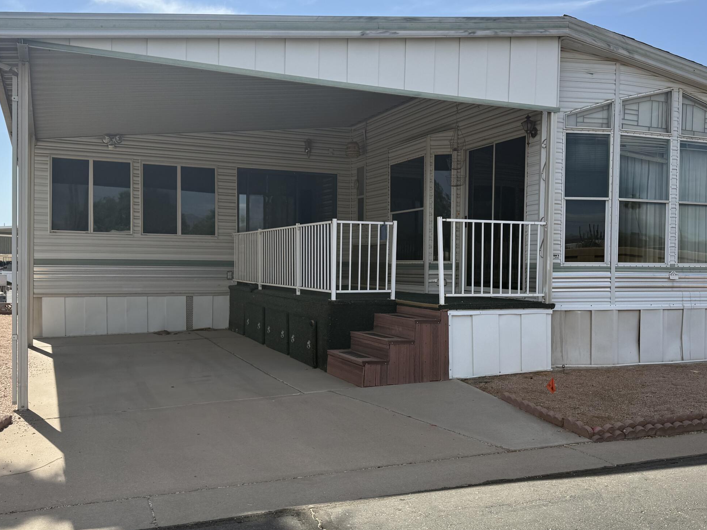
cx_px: 396
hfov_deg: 50.0
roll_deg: -0.1
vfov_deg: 38.6
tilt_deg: -2.2
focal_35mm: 37
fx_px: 756
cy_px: 287
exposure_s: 1/3584
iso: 80
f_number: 1.78
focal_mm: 6.76
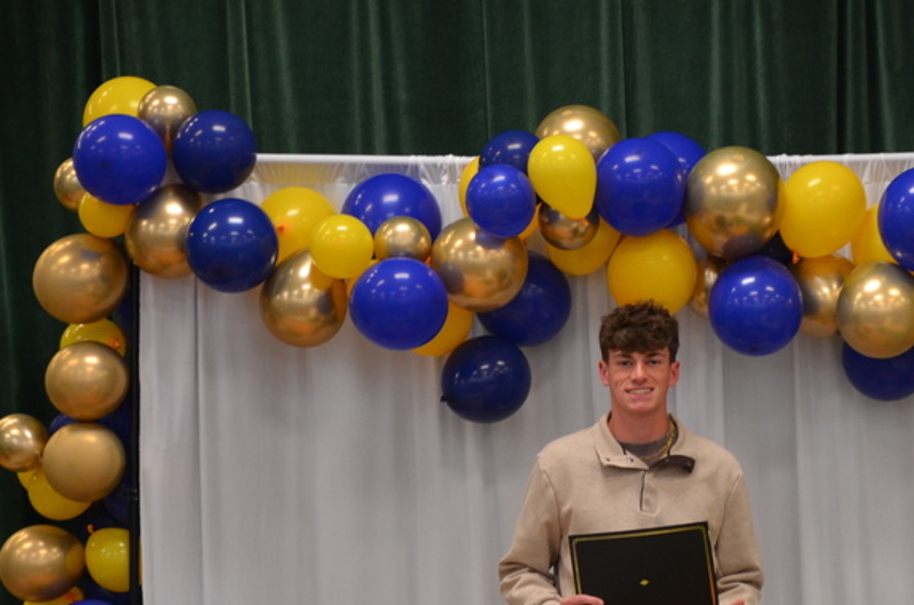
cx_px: 716
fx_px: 6787
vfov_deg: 5.1
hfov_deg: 7.7
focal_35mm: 268
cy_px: 528
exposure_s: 1/30
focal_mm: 100
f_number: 5.6
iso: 900
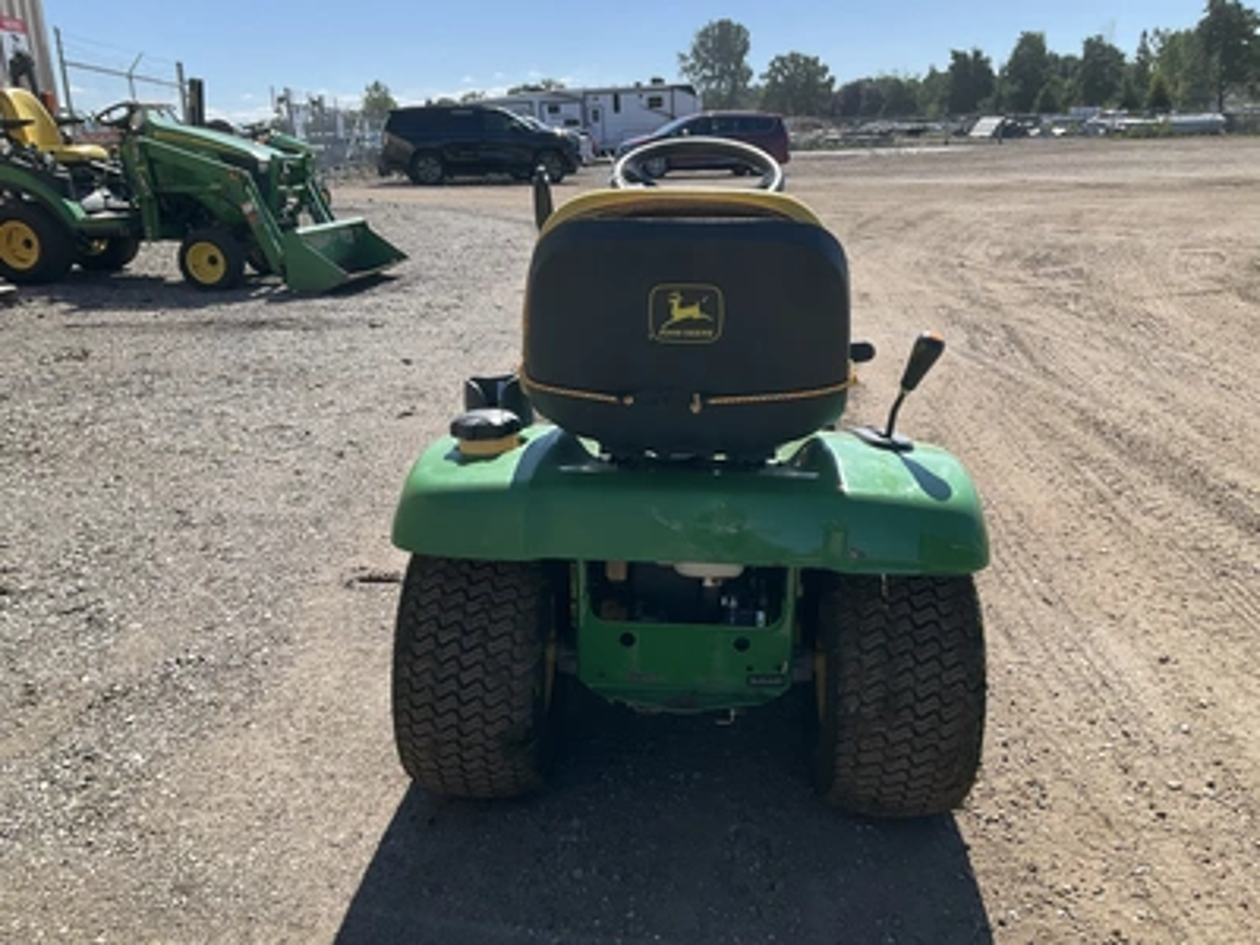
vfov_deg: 48.2
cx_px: 630
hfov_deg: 61.7
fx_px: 1056
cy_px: 472
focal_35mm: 29
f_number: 1.8
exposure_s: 1/1279
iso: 25
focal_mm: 3
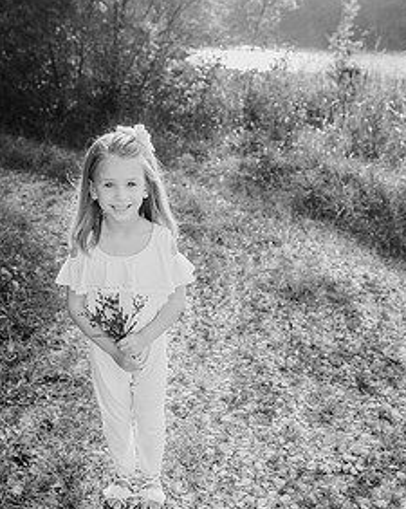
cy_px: 282
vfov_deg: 50.2
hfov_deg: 41.1
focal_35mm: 36
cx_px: 209
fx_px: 542
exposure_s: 1/640
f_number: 3.5
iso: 200
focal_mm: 24
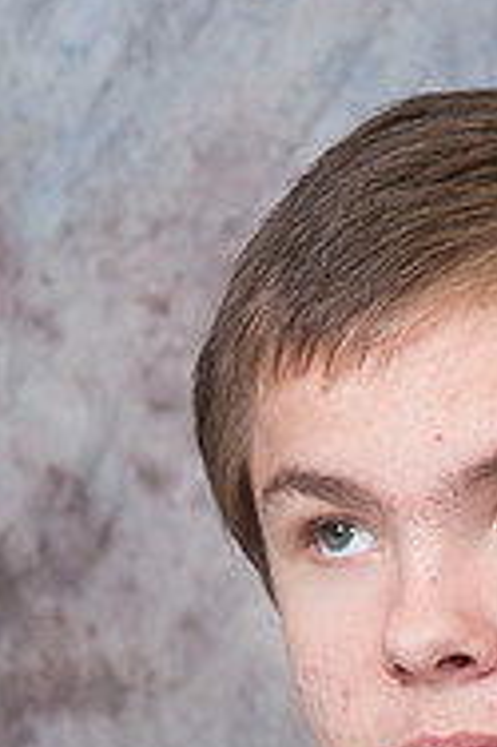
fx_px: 6701
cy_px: 679
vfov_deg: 6.4
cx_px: 527
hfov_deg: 4.2
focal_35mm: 323
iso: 200
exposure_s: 1/125
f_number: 5.6
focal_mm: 90
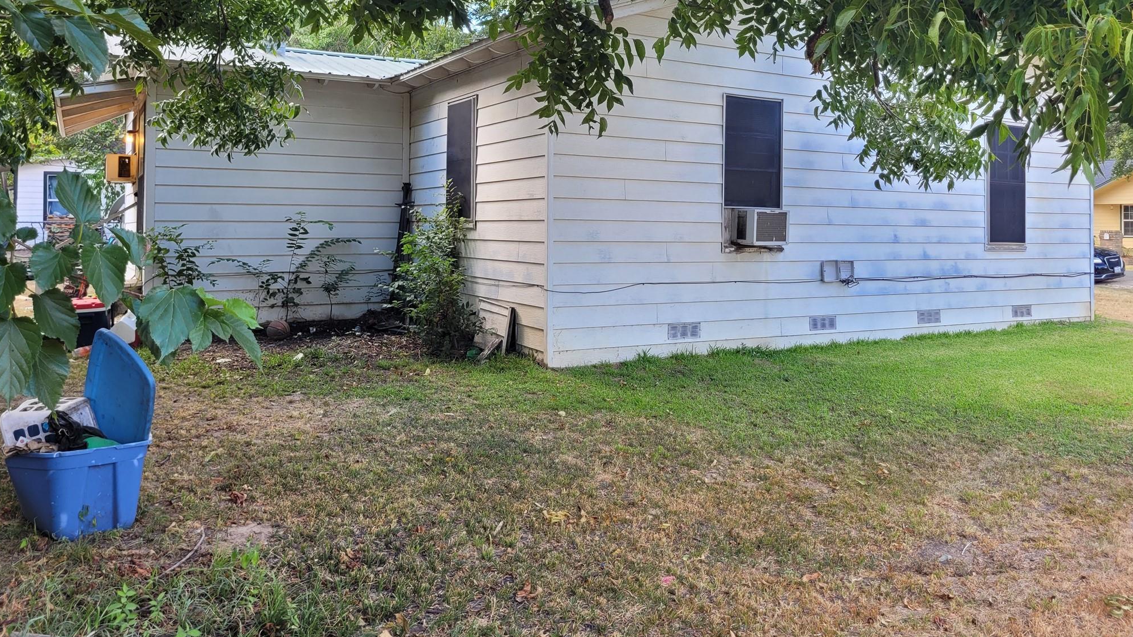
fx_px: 871
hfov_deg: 66.1
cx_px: 573
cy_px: 208
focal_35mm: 29
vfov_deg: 39.7
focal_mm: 5.4
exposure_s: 1/132
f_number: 1.8
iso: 40
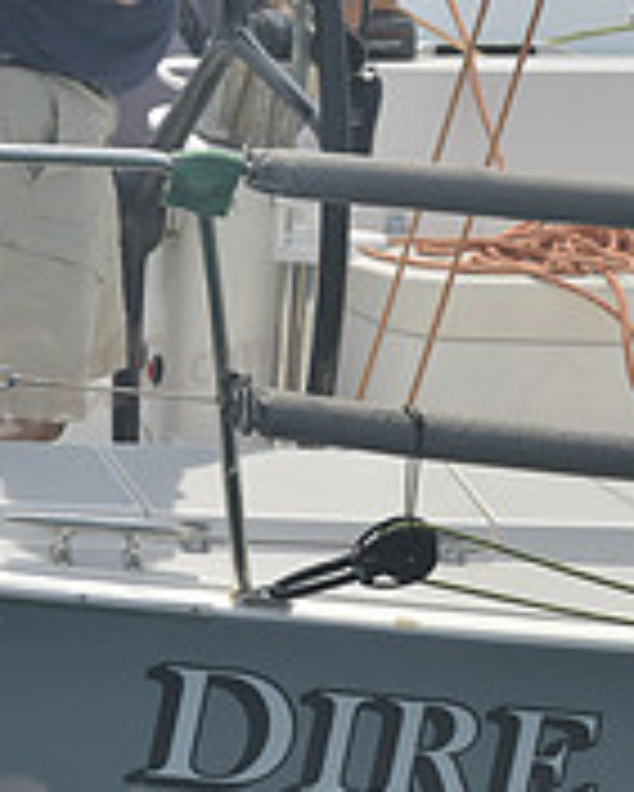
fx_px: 14459
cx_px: 519
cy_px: 117
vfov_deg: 3.1
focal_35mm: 617
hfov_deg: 2.5
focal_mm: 200
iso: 280
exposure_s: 1/1000
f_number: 8
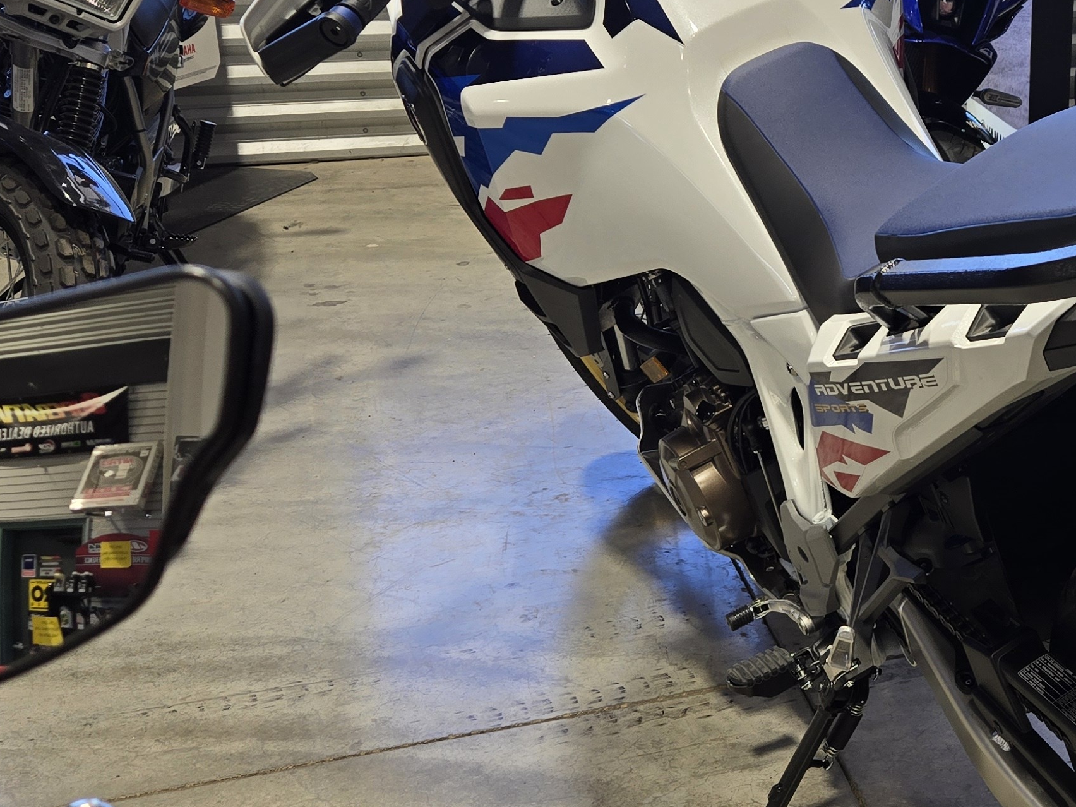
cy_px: 364
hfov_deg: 33.5
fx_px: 1679
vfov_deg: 27.0
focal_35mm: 54
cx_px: 981
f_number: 1.8
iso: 32
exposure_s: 1/120
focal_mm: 5.4
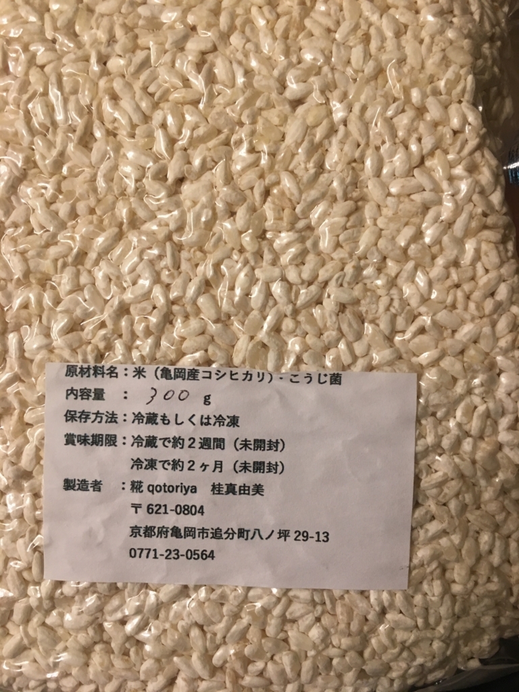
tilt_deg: -64.5
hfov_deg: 48.2
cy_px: 346
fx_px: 580
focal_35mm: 29
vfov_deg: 61.7
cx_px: 260
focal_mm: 4.15
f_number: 2.2
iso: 100
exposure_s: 1/30
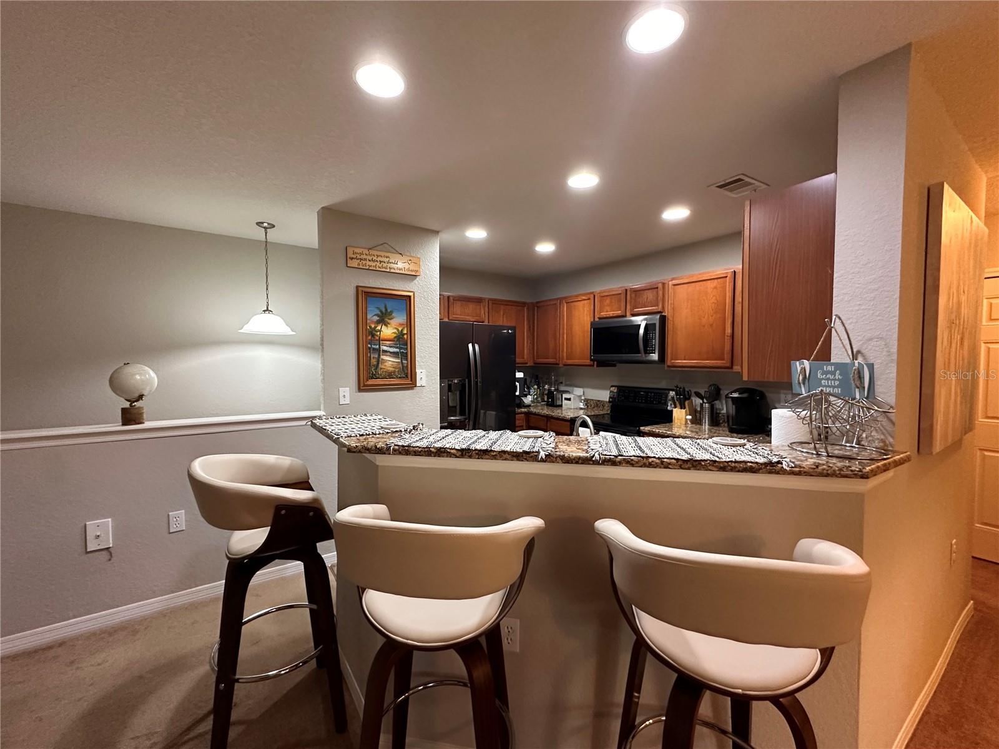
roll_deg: -0.2
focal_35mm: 14
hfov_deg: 102.1
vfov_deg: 85.6
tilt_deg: -1.8
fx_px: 404
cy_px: 374
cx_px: 500
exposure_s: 1/60
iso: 400
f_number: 2.2
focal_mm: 2.22
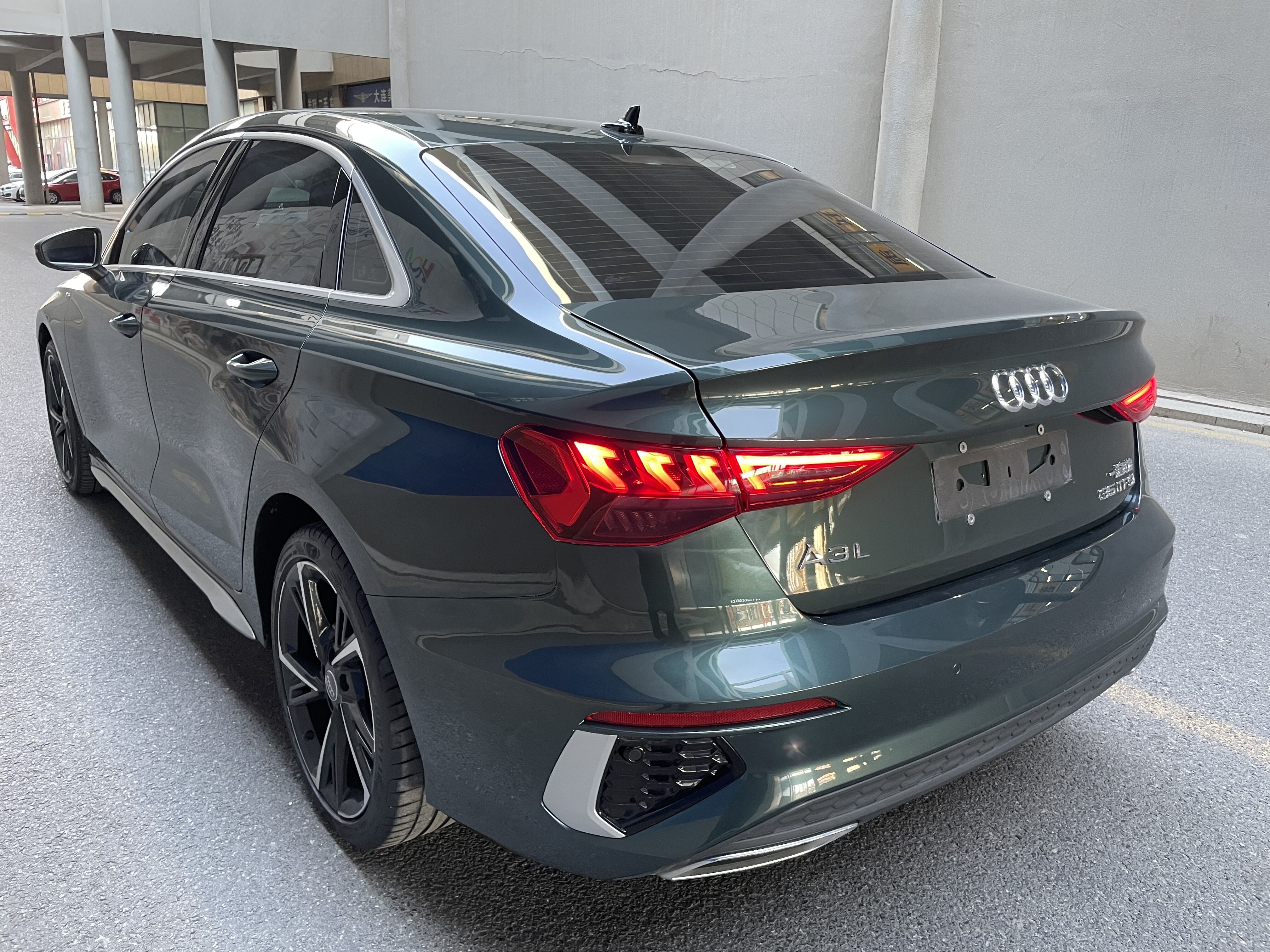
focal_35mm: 26
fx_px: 954
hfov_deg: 67.3
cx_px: 635
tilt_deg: -16.8
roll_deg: -0.8
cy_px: 476
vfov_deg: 53.1
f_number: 1.6
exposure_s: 1/84
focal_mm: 4.2
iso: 125
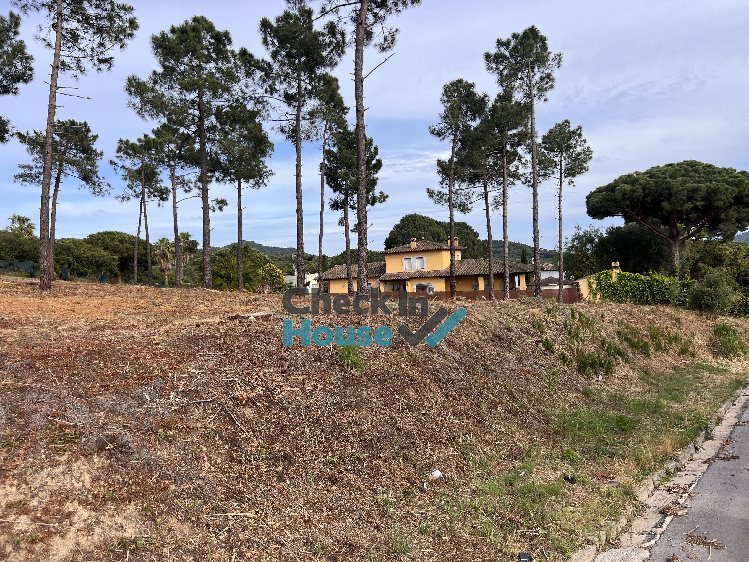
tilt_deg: -2.1
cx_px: 374
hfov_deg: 67.3
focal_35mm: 26
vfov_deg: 53.1
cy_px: 281
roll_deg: +3.5
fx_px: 563
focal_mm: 5.7
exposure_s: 1/2632
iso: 50
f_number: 1.5
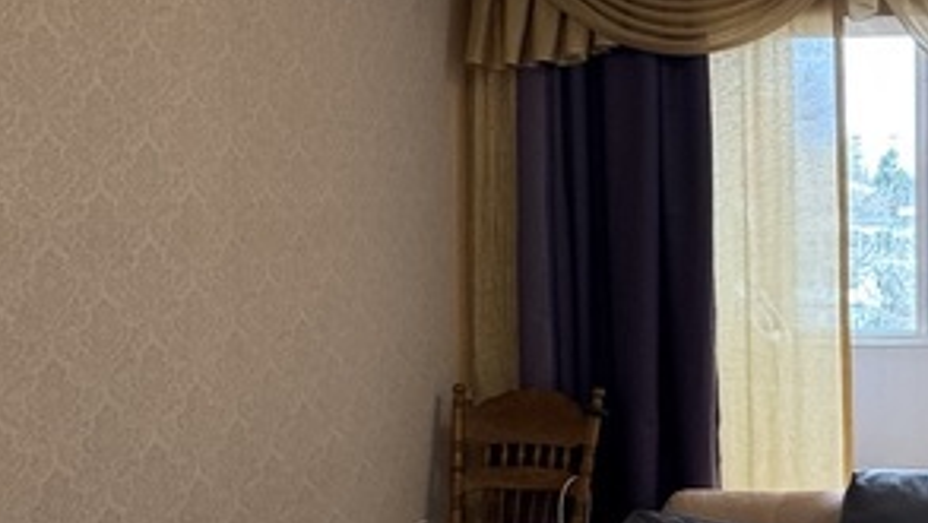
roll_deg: +0.5
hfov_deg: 36.0
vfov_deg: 23.1
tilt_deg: -1.7
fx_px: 1280
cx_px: 925
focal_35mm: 52
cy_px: 254
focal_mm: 2.22
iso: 200
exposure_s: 1/100
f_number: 2.2
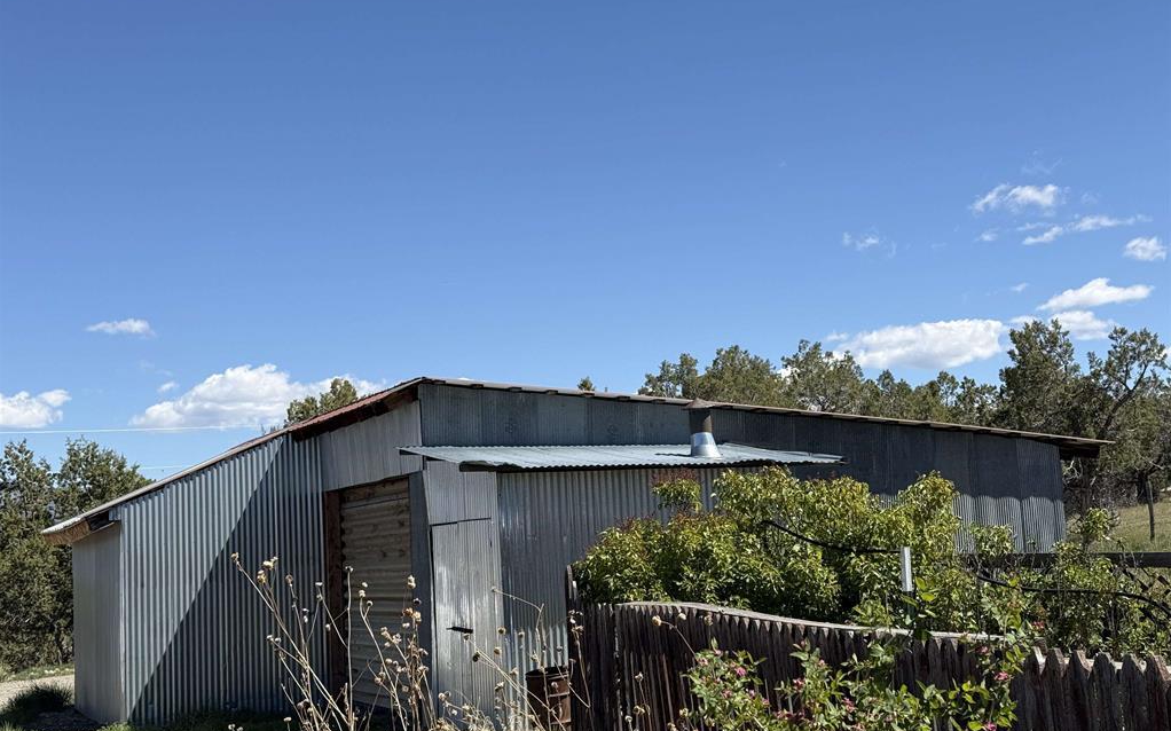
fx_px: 1627
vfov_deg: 25.3
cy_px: 406
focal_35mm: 51
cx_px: 586
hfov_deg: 39.6
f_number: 1.78
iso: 64
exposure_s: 1/4878
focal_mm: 6.76
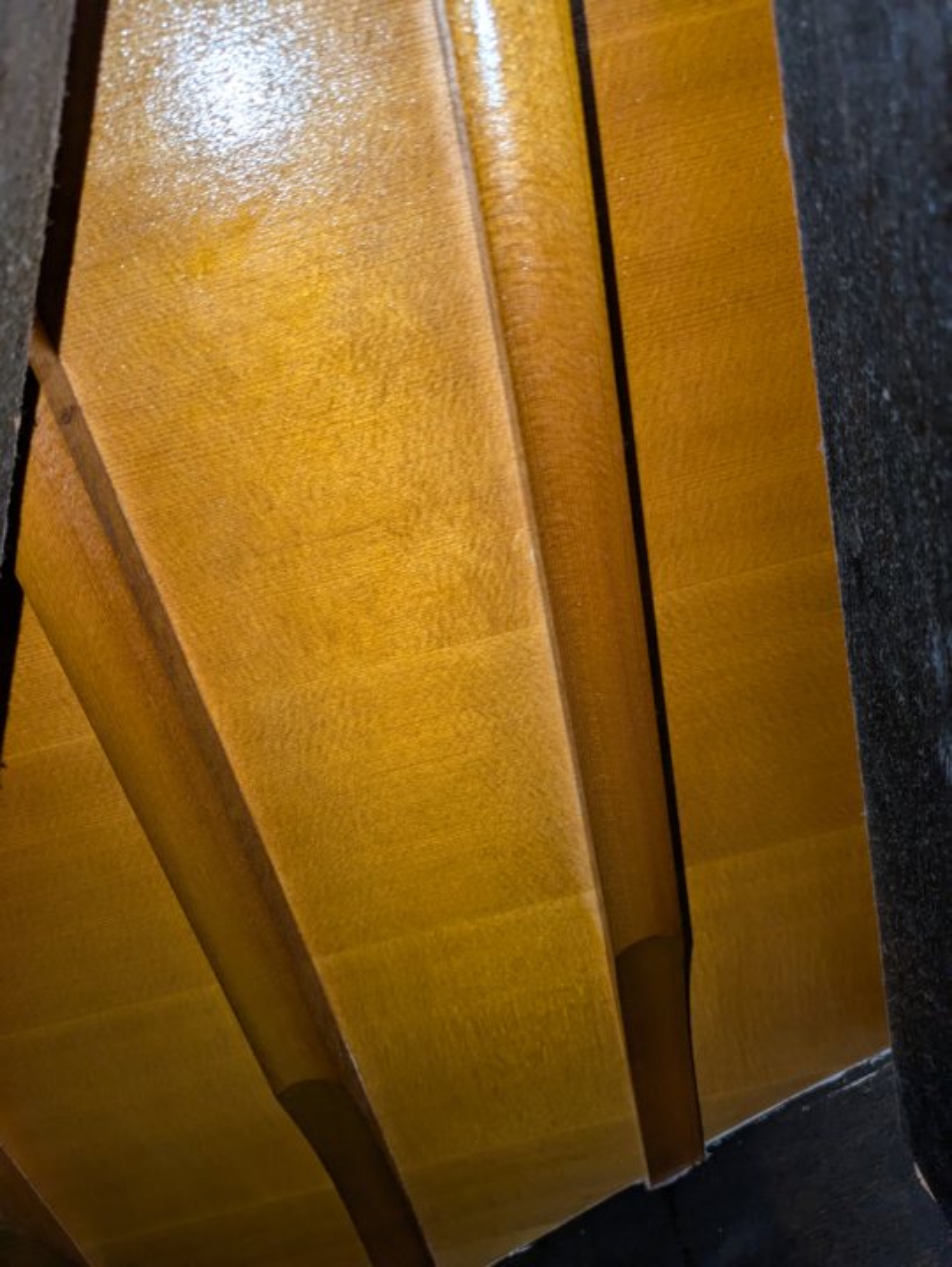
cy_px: 634
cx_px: 476
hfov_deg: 54.9
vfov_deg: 69.4
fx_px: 916
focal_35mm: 25
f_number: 1.89
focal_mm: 5.43
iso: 61
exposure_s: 1/50
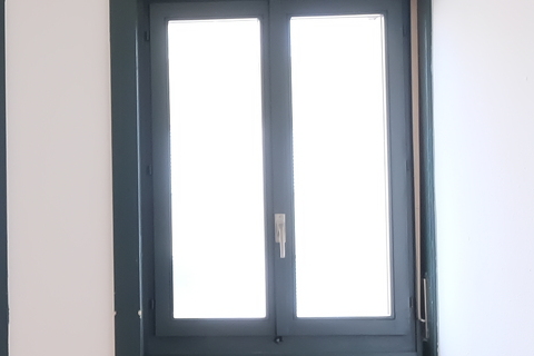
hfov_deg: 23.8
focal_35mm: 80
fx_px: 1187
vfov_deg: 17.0
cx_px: -51
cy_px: 219
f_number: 4
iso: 1000
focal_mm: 10
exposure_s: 1/30
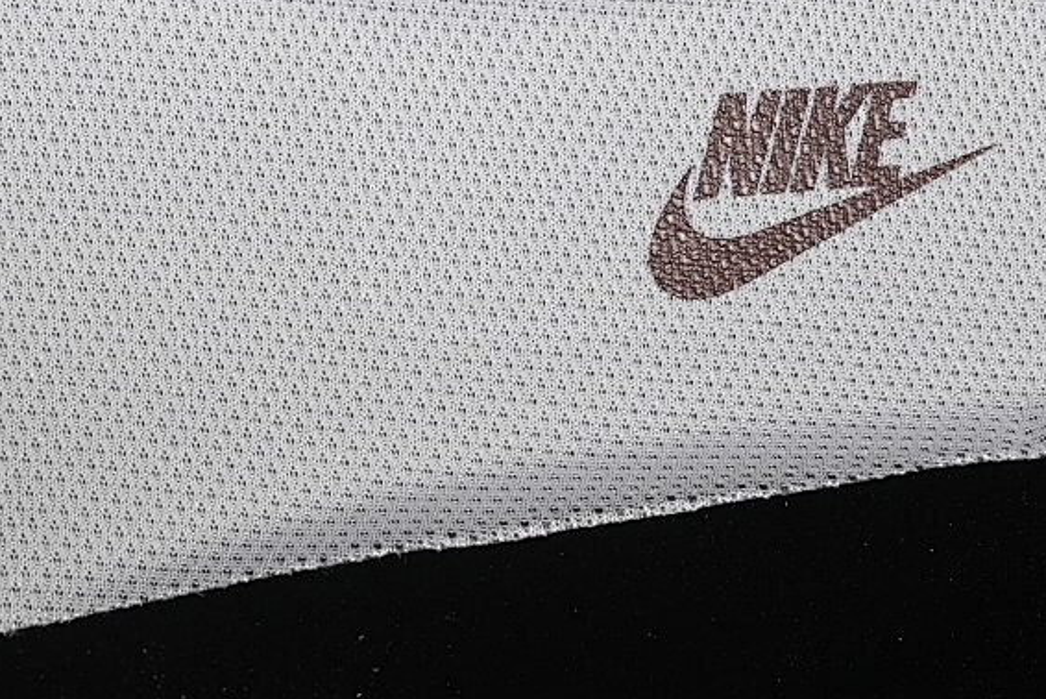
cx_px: 187
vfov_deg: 9.6
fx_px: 4157
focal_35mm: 143
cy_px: 287
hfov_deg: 14.3
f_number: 7.1
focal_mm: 50
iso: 160
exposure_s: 1/60
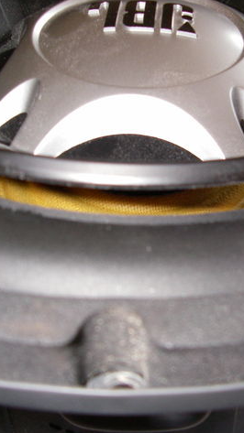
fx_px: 644
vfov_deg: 37.2
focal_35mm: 56
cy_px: 217
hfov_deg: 20.9
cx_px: 226
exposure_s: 1/40
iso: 200
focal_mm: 6.3
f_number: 3.3
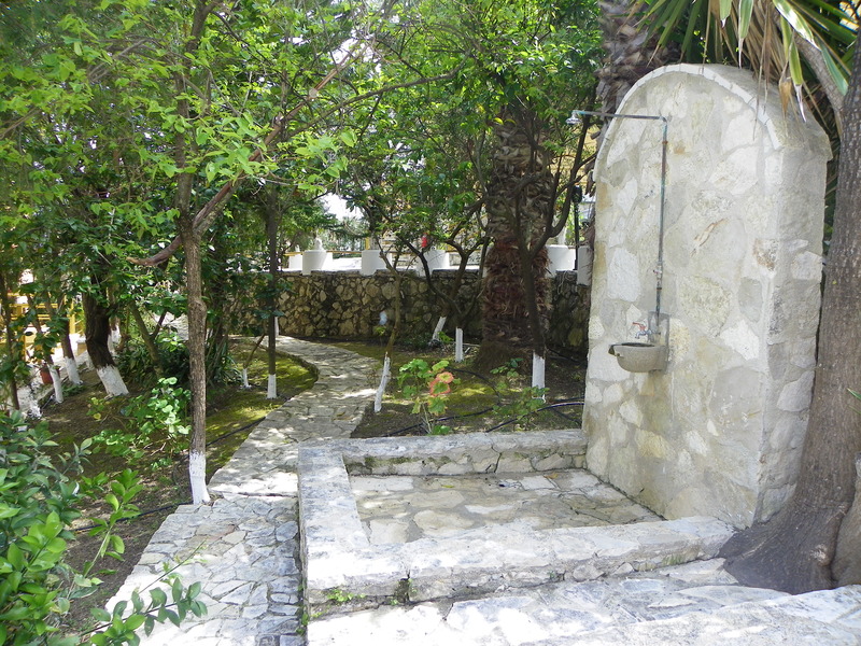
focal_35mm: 26
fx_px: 647
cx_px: 430
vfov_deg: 53.1
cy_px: 323
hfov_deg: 67.3
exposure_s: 1/125
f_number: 3.2
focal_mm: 4.6
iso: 64
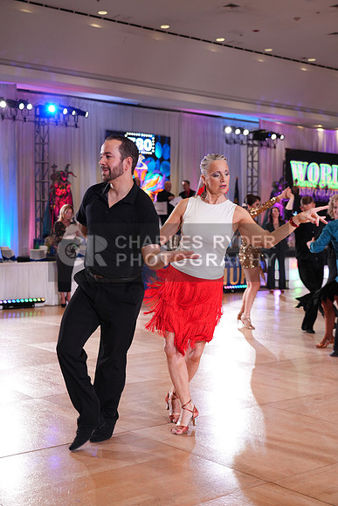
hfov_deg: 27.5
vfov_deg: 40.3
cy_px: 253
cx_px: 169
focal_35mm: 49
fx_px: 690
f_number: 4
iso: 1600
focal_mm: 49
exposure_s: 1/320
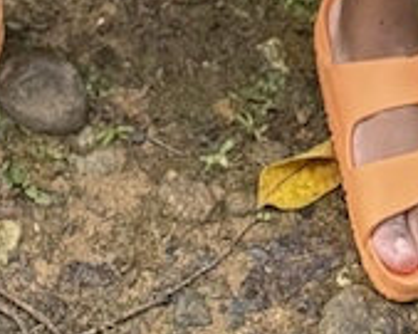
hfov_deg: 9.3
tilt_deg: -5.7
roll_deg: +0.6
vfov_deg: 5.3
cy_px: -1484
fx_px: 2572
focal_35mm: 208
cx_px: 291
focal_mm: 6.76
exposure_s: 1/167
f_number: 1.78
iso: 100
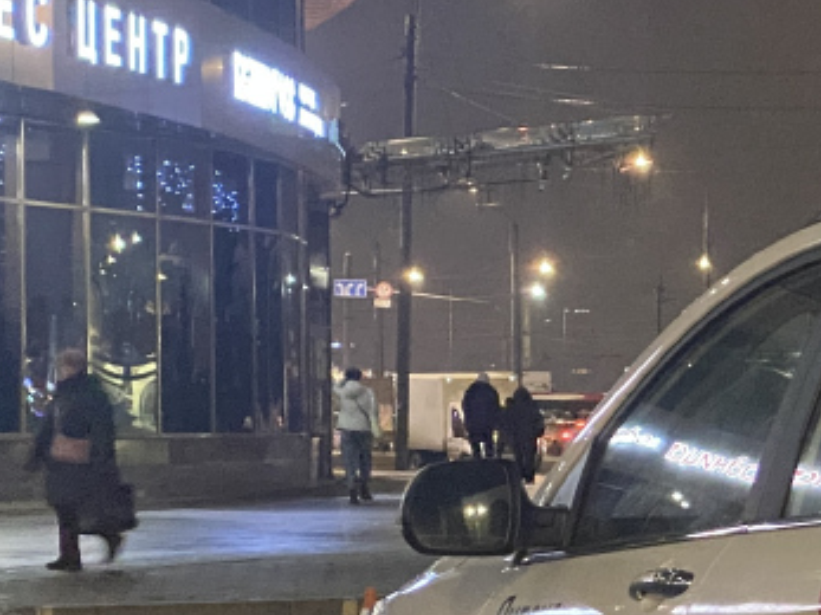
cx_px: 1486
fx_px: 4623
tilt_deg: -4.2
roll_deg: -0.1
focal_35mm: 195
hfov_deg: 9.6
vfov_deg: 7.6
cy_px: 623
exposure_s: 1/33
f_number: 2
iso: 400
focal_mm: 6
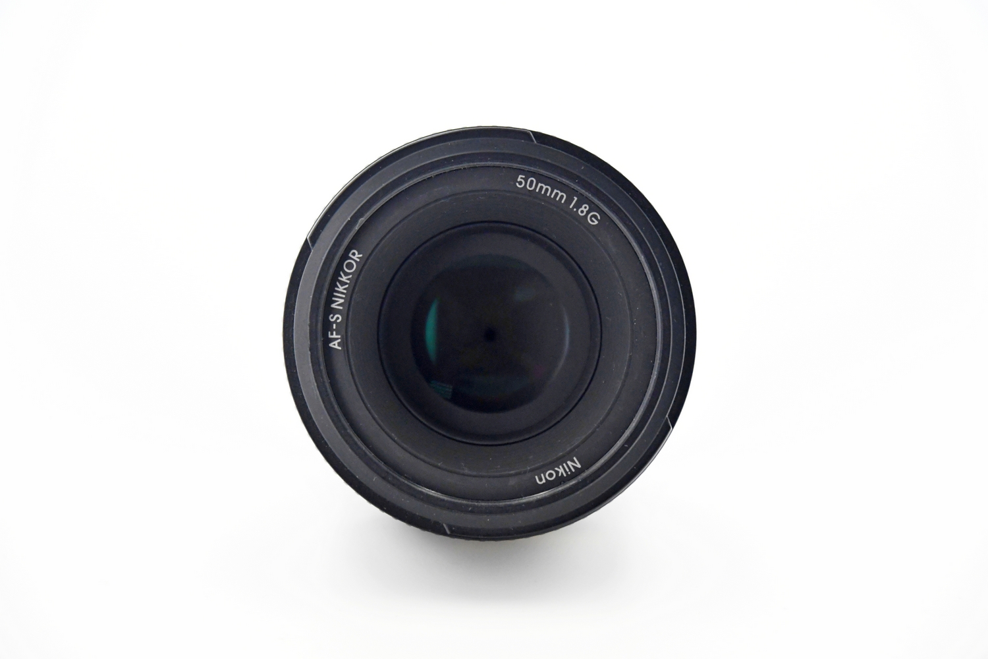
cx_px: 494
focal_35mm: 120
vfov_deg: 11.4
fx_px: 3293
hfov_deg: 17.1
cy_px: 330
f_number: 4
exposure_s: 1/640
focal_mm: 80
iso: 2000
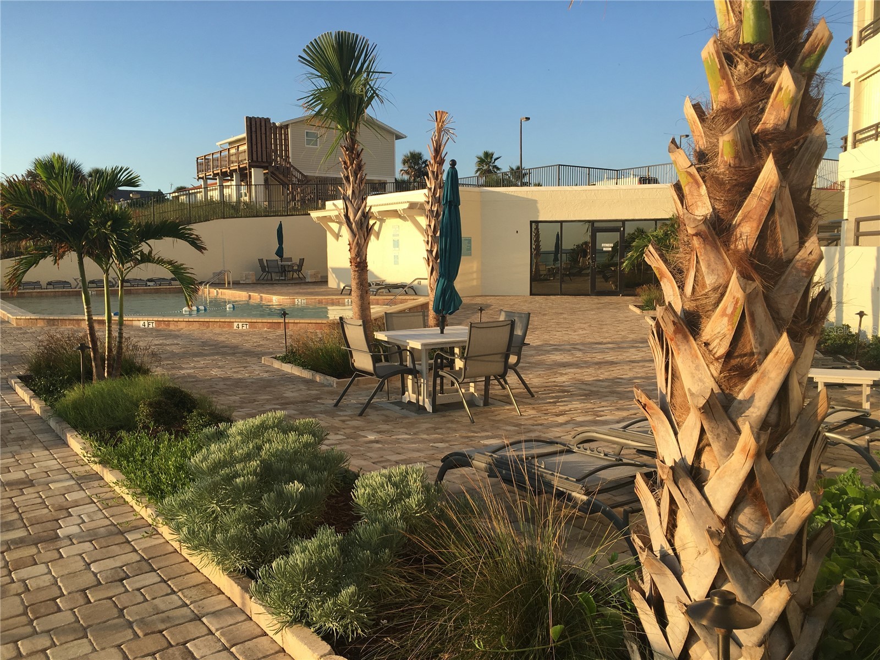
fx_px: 737
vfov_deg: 48.2
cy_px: 330
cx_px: 440
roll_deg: +0.8
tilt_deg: -5.9
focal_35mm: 29
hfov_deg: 61.7
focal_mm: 4.15
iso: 25
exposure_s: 1/761
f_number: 2.2
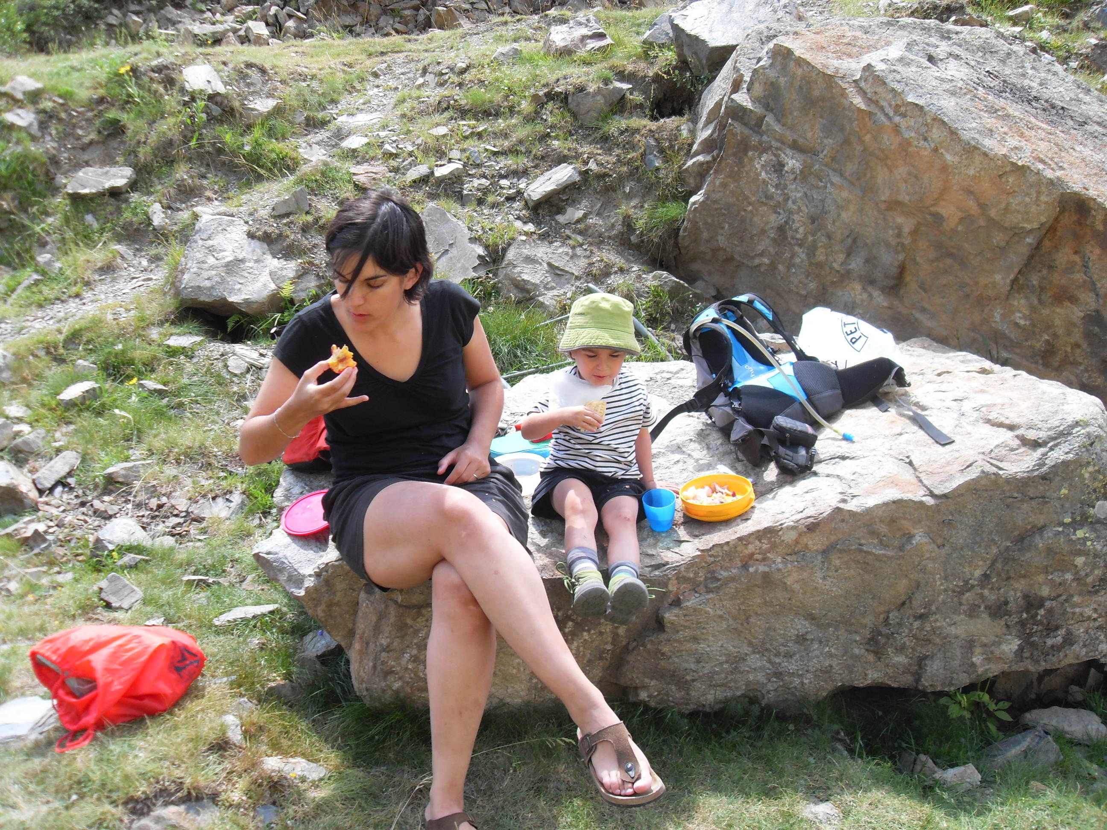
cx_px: 554
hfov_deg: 54.0
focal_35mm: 34
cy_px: 415
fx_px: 1087
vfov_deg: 41.8
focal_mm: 6.3
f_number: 2.8
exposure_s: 1/250
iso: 80
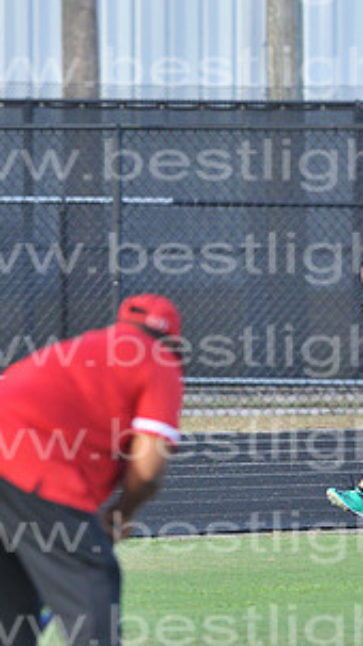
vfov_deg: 3.6
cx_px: 389
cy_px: 305
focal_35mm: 602
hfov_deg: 2.0
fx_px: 10321
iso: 800
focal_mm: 300
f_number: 4.5
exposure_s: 1/800
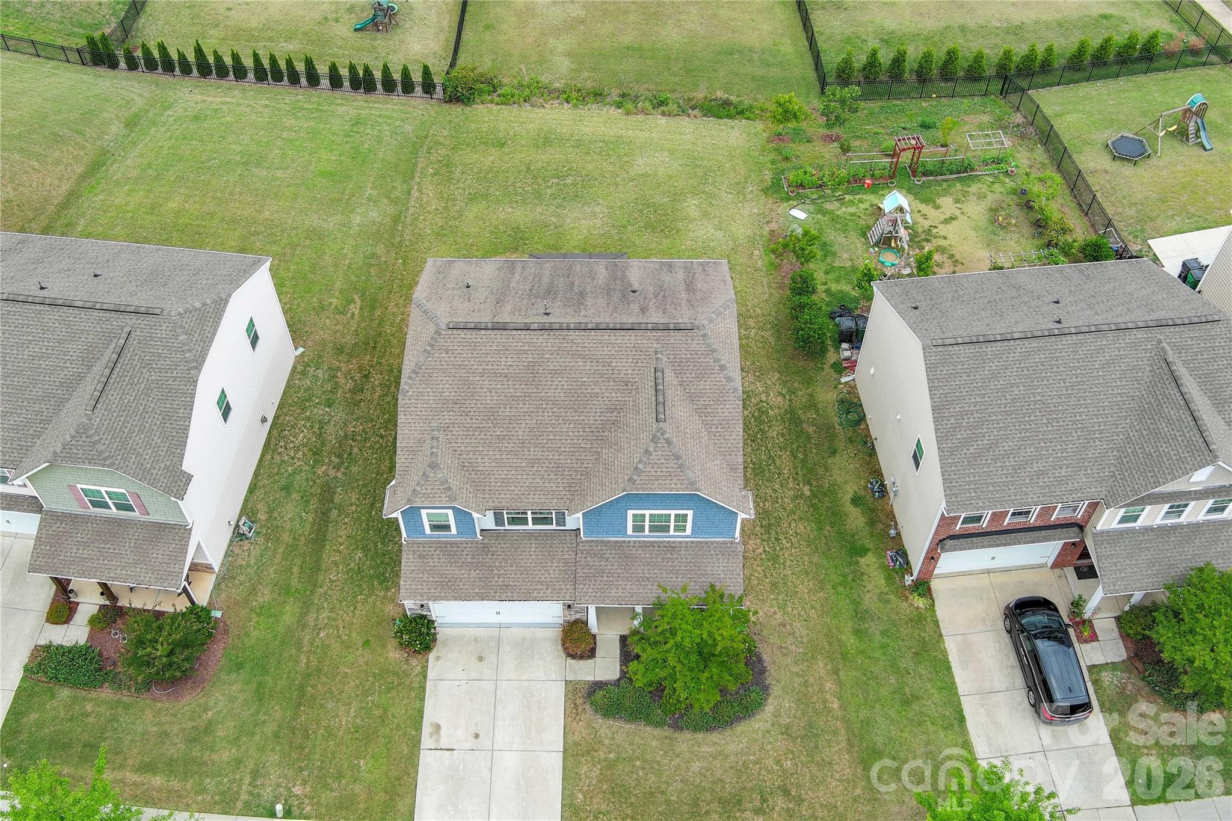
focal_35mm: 29
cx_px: 616
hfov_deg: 63.7
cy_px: 410
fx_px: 992
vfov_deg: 45.0
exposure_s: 1/640
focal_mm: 10.57
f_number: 2.8
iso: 100
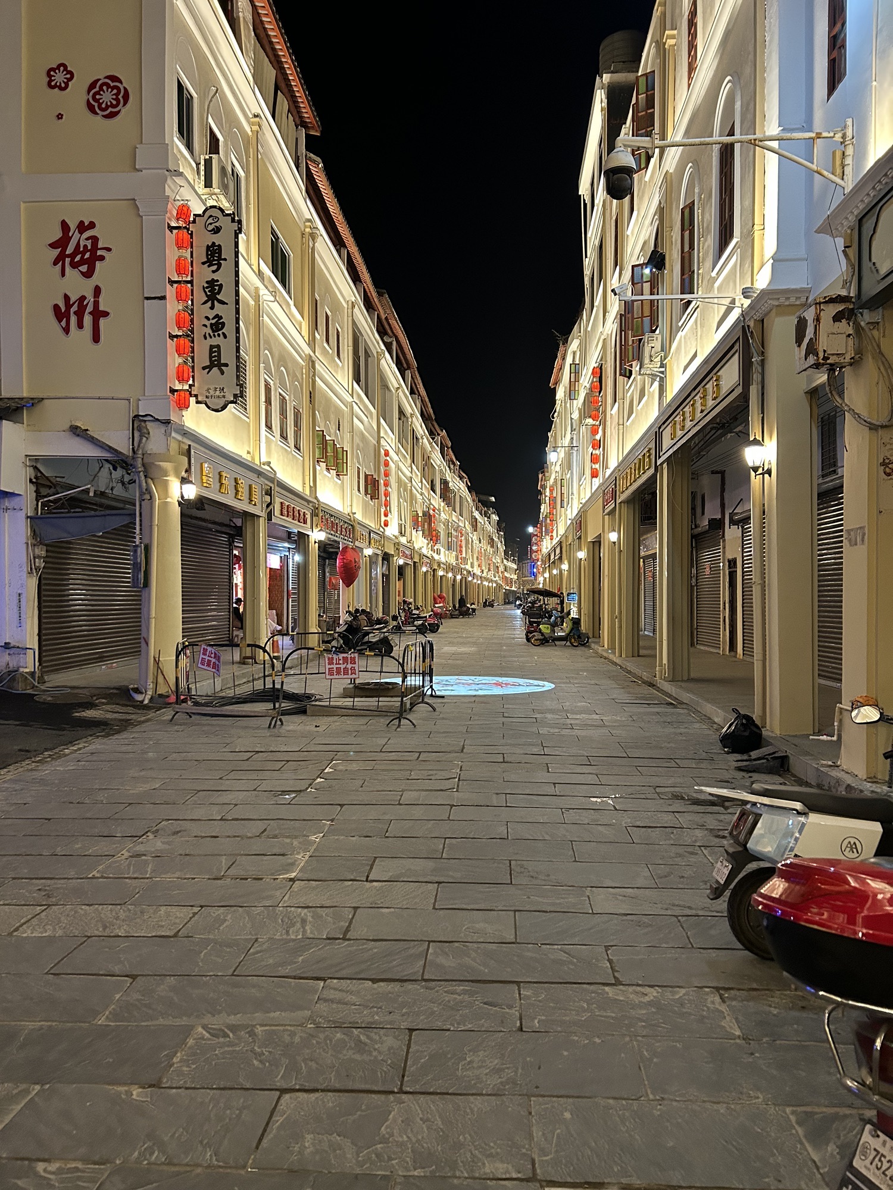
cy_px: 595
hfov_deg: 53.1
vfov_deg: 67.3
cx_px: 446
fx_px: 894
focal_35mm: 26
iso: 400
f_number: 1.5
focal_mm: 5.7
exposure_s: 1/50
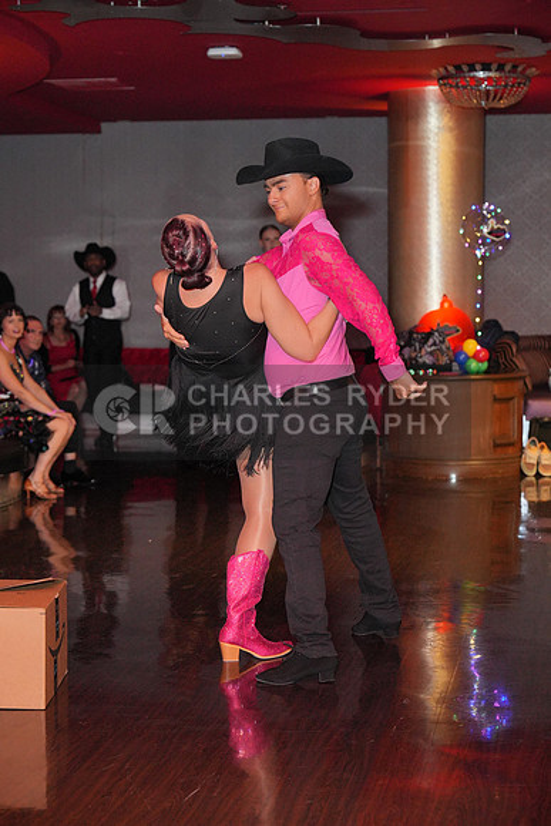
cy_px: 413
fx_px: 1606
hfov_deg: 19.5
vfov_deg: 28.8
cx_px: 276
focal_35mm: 70
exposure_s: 1/200
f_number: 4
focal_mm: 70
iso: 4000
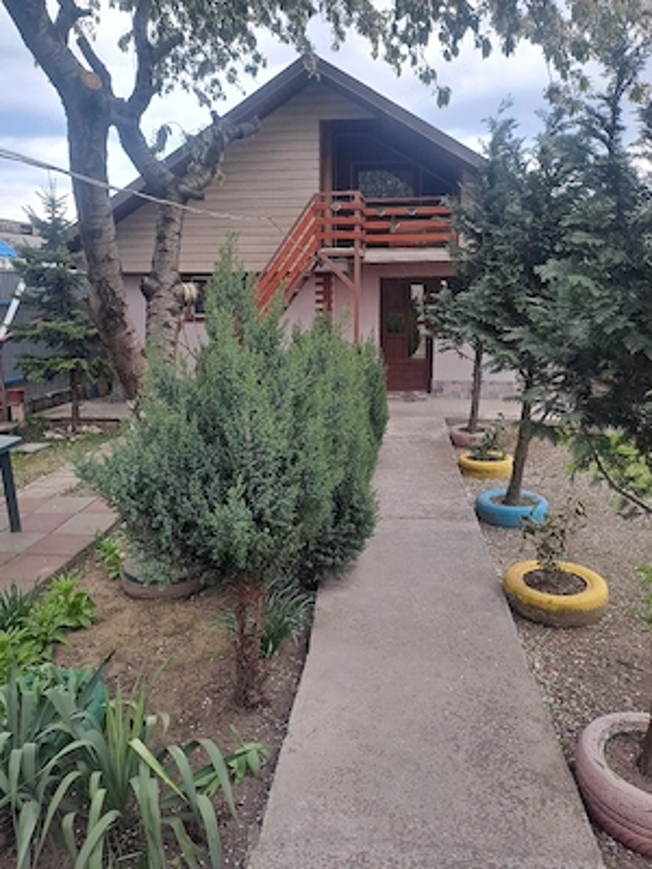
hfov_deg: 54.9
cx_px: 326
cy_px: 434
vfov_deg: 69.4
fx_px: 628
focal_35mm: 25
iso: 64
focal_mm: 4.65
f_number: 1.8
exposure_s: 1/120
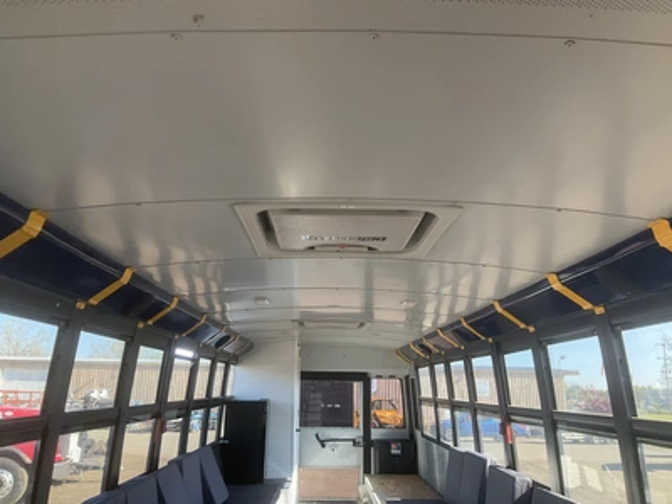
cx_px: 336
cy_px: 252
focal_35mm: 29
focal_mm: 3
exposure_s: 1/122
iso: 50
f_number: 1.8
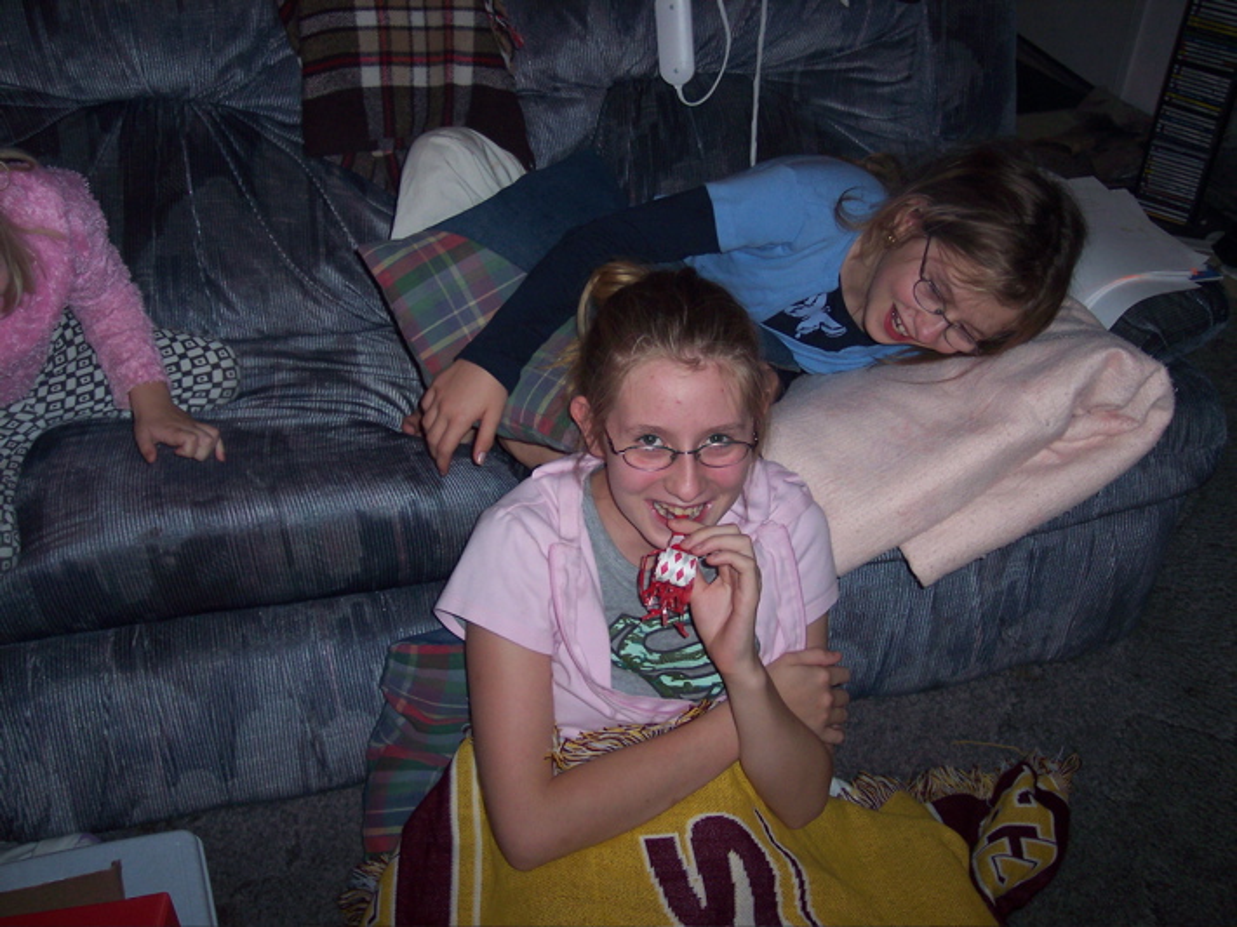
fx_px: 1358
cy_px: 464
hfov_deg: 49.0
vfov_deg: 37.7
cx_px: 618
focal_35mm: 38
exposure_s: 1/30
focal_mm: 8
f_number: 2.8
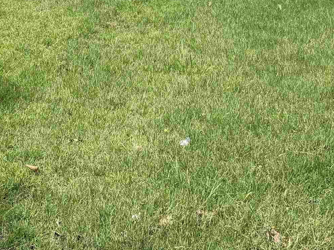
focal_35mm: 74
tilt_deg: -0.1
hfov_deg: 25.9
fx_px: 714
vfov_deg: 17.9
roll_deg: +0.0
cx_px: 73
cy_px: -117
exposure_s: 1/2907
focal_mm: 6.76
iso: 80
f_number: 1.78
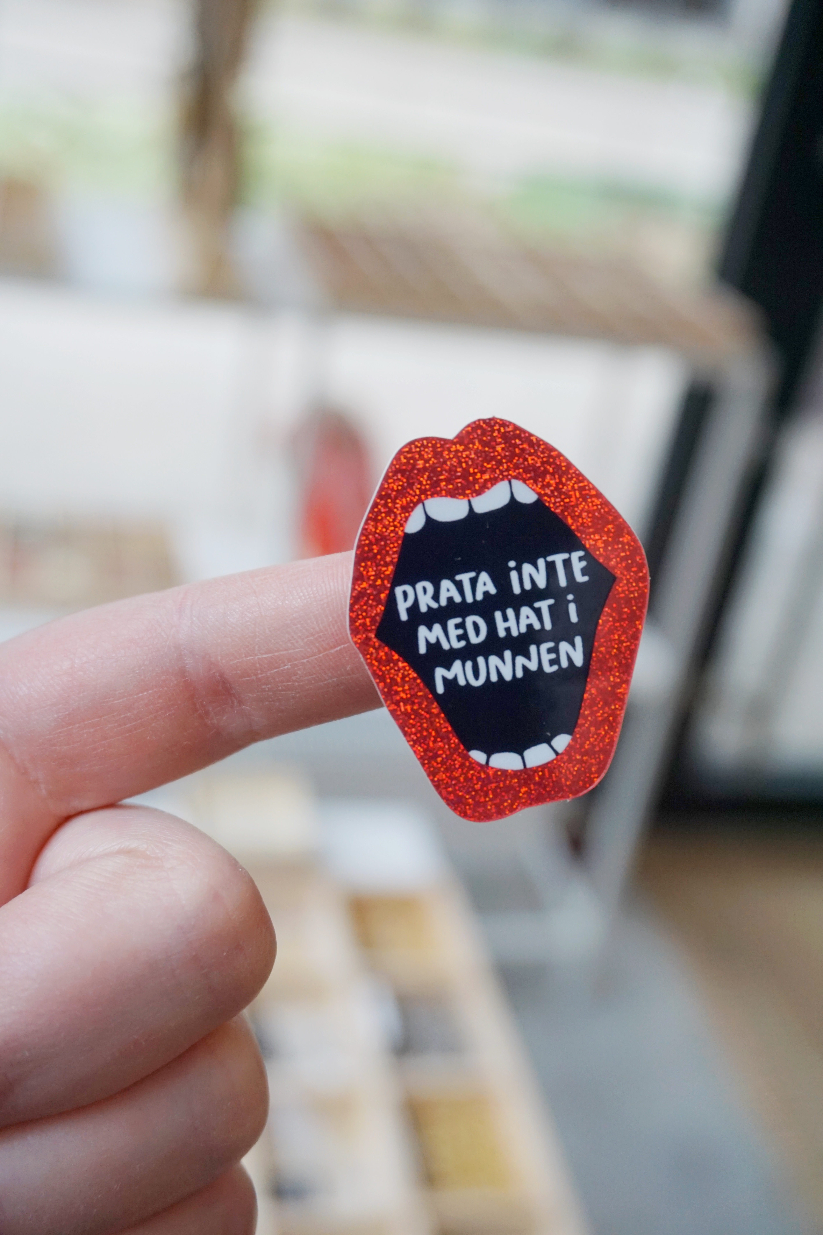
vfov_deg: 47.9
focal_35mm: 40
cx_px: 412
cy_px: 618
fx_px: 1389
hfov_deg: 33.0
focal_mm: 27
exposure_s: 1/60
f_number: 4.5
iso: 640
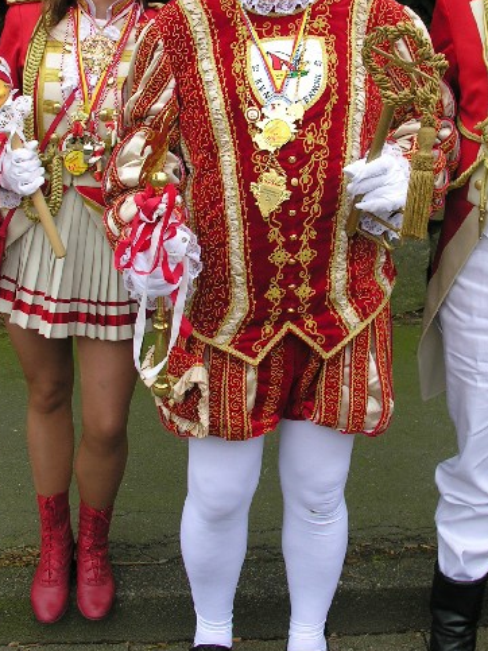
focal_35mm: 58
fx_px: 1091
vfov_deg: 32.6
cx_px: 319
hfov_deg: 25.1
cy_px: 167
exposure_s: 1/66.2
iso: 50
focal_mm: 8.9
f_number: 4
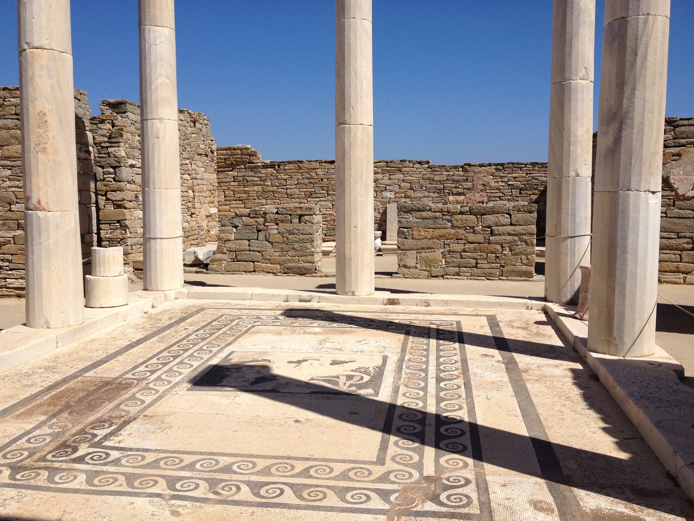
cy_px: 260
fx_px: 702
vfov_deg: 40.7
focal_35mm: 35
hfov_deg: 52.6
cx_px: 347
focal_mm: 4.28
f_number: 2.4
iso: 50
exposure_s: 1/3247
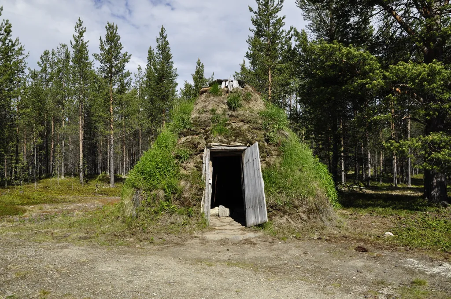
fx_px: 375
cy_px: 150
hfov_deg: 62.0
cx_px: 226
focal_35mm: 30
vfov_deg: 43.5
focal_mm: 20
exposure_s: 1/400
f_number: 10
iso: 200
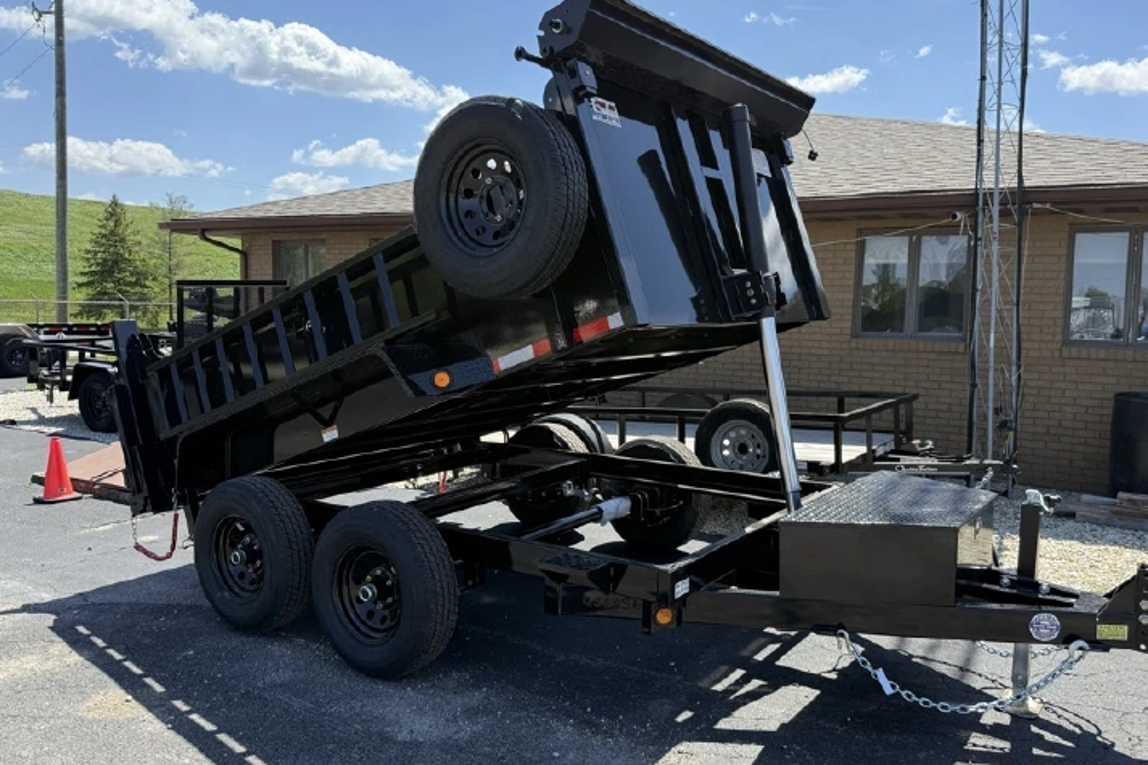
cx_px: 628
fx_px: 893
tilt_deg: -4.0
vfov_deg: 46.4
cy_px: 370
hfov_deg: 65.4
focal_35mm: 28
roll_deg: -1.6
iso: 100
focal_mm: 6.76
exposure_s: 1/3021
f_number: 1.78
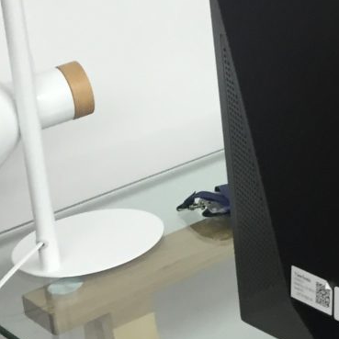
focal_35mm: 118
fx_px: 1307
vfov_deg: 14.3
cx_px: 662
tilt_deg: -13.6
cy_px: -63
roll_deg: +0.9
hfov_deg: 13.0
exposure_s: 1/33
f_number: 2.2
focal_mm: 4.15
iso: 80
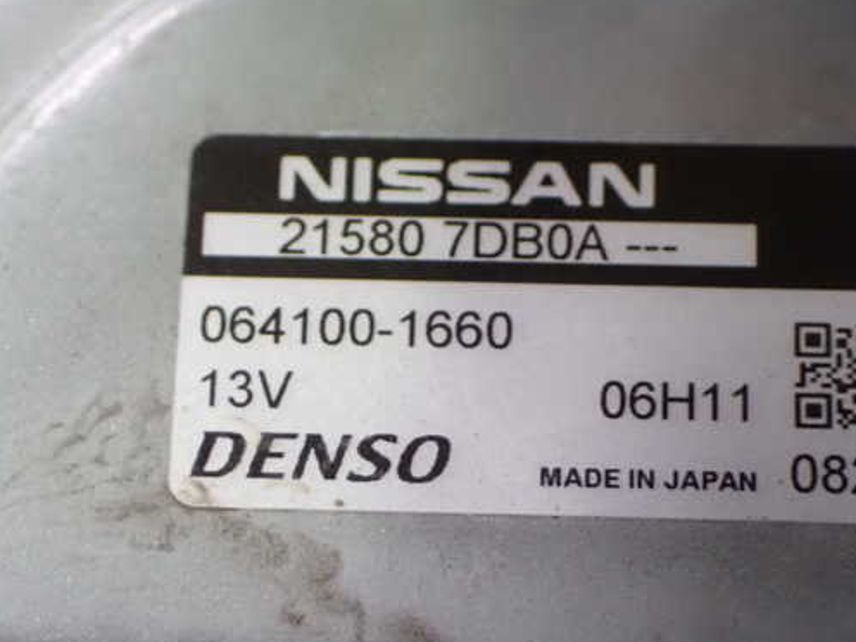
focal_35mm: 81
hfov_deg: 24.1
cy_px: 338
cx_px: 502
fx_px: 2003
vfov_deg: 18.2
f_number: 3.8
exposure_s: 1/40
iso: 1600
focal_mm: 11.88
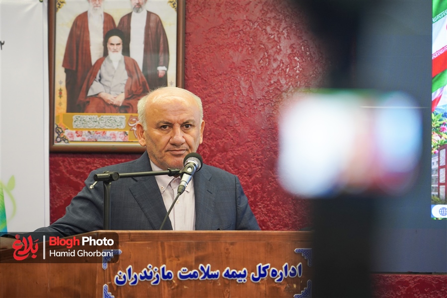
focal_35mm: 81
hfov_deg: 25.1
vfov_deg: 16.9
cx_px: 224
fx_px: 1006
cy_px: 149
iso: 1600
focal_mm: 81
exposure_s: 1/160
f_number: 4
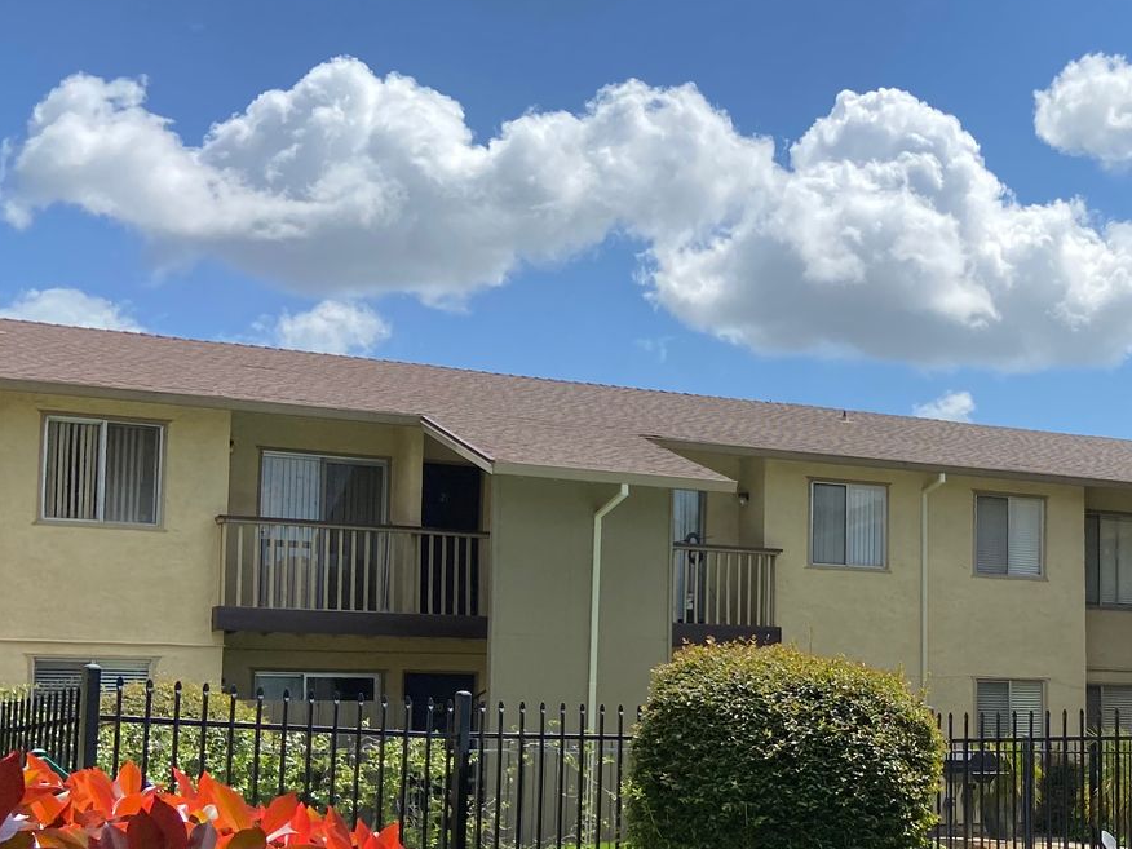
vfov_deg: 25.3
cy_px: 642
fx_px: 1864
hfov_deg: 32.2
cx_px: 1009
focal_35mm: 57
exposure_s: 1/2358
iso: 32
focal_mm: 4.25
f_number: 1.8
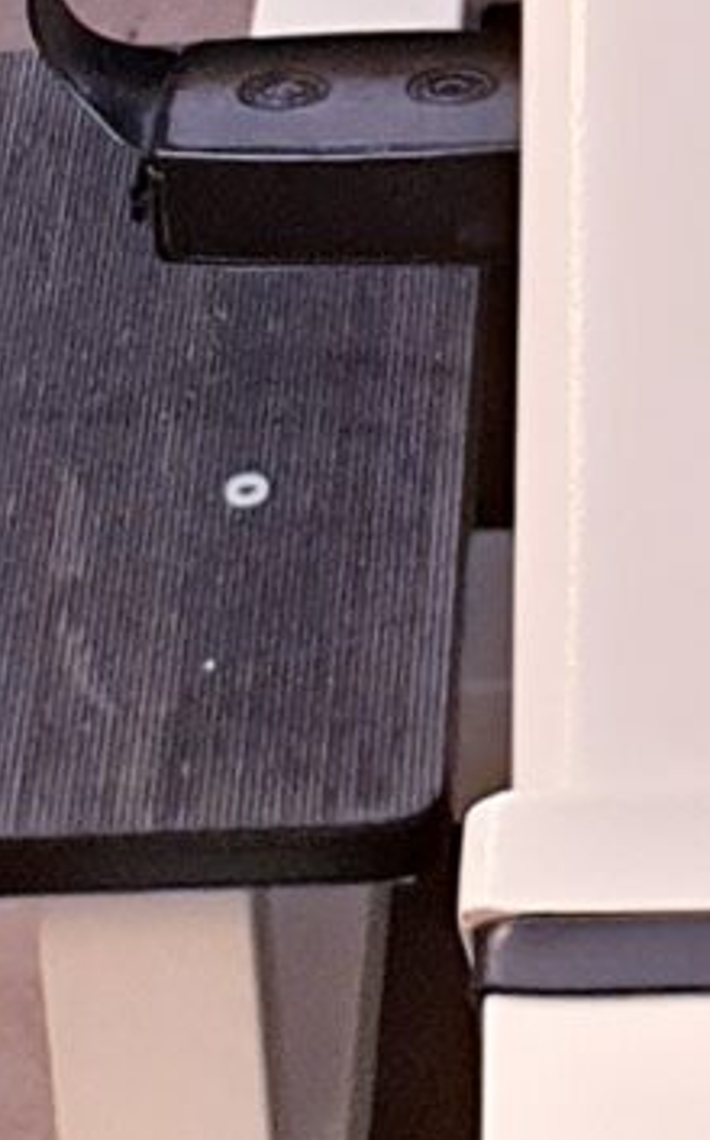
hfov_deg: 6.5
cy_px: -1014
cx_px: 1030
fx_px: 6205
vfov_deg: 9.9
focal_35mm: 200
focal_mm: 4.3
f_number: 2.4
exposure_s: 1/50
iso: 200
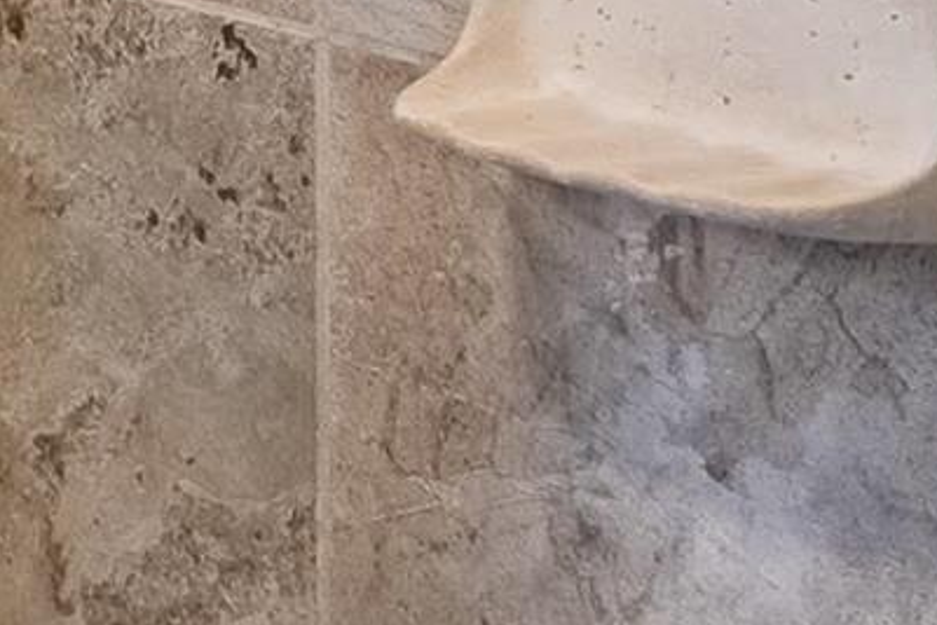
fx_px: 3202
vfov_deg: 10.3
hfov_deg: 10.0
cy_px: -620
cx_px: -2179
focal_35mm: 123
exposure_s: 1/200
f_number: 8
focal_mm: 16
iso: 400
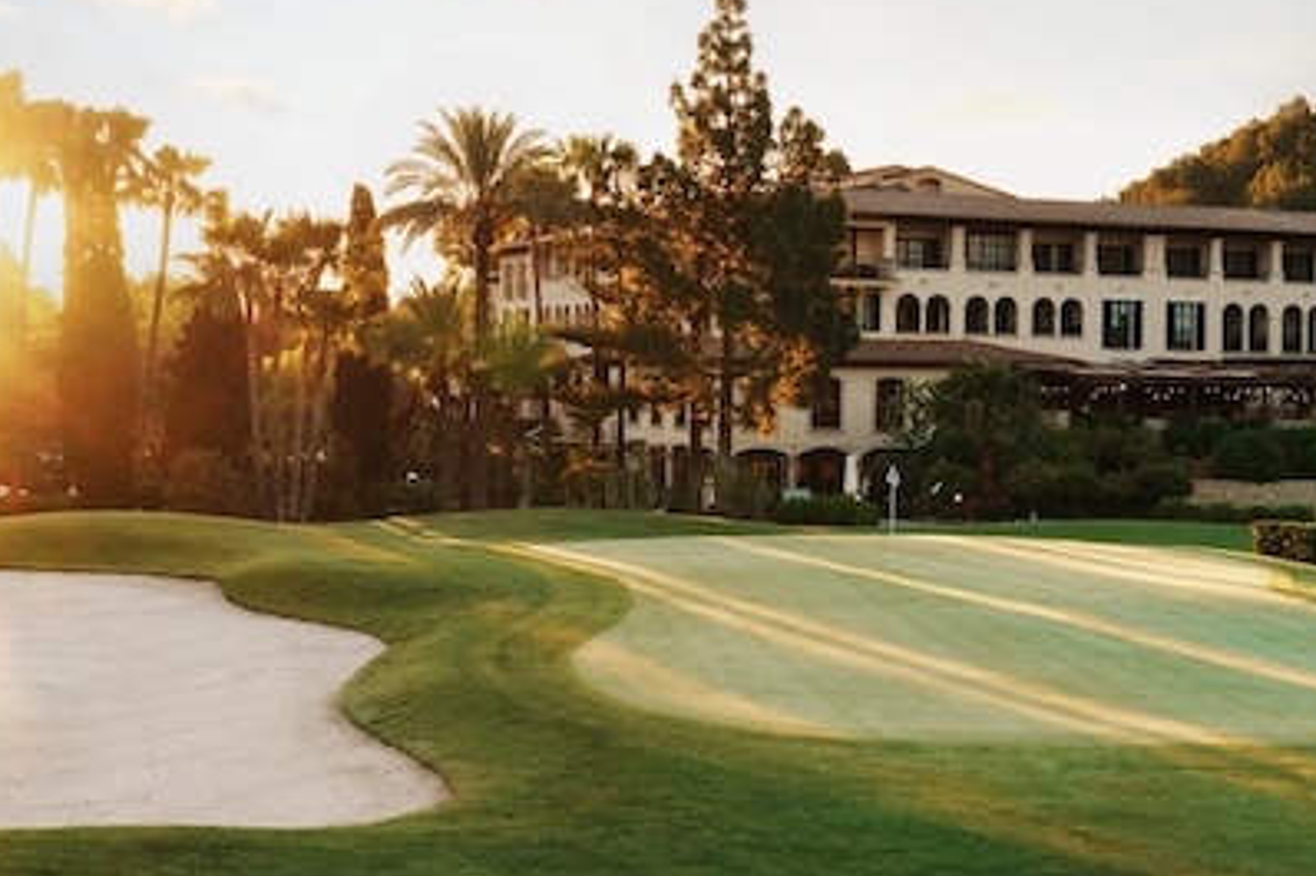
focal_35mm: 44
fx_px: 1608
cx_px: 625
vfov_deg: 30.5
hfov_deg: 44.5
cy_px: 398
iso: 50
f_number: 11
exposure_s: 1/8
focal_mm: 35
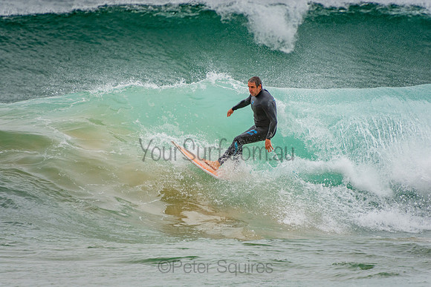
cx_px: 216
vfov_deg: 2.4
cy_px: 144
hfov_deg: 3.5
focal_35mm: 585
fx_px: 7005
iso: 320
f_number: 5.6
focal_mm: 390
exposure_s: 1/1600
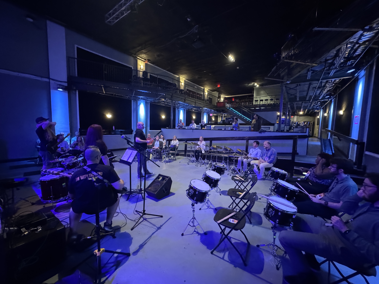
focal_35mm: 14
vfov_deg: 85.7
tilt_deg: -4.9
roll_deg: -2.3
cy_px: 142
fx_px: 153
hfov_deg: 102.1
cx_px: 190
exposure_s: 1/40
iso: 1250
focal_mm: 2.22
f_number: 2.2
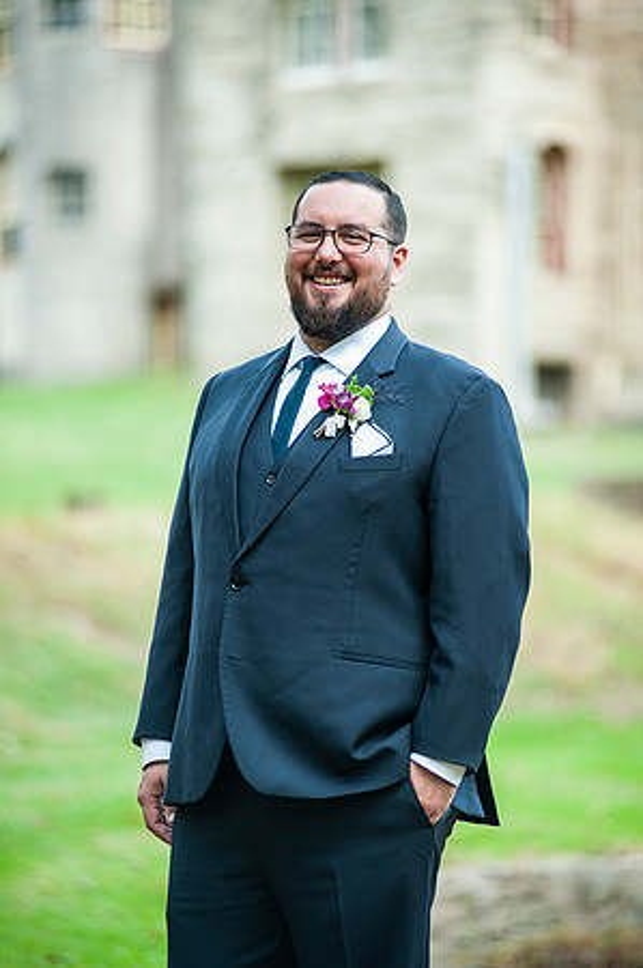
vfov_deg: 11.1
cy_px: 484
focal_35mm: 185
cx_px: 322
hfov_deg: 7.4
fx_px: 4968
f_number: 2.8
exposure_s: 1/400
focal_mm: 185
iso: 200
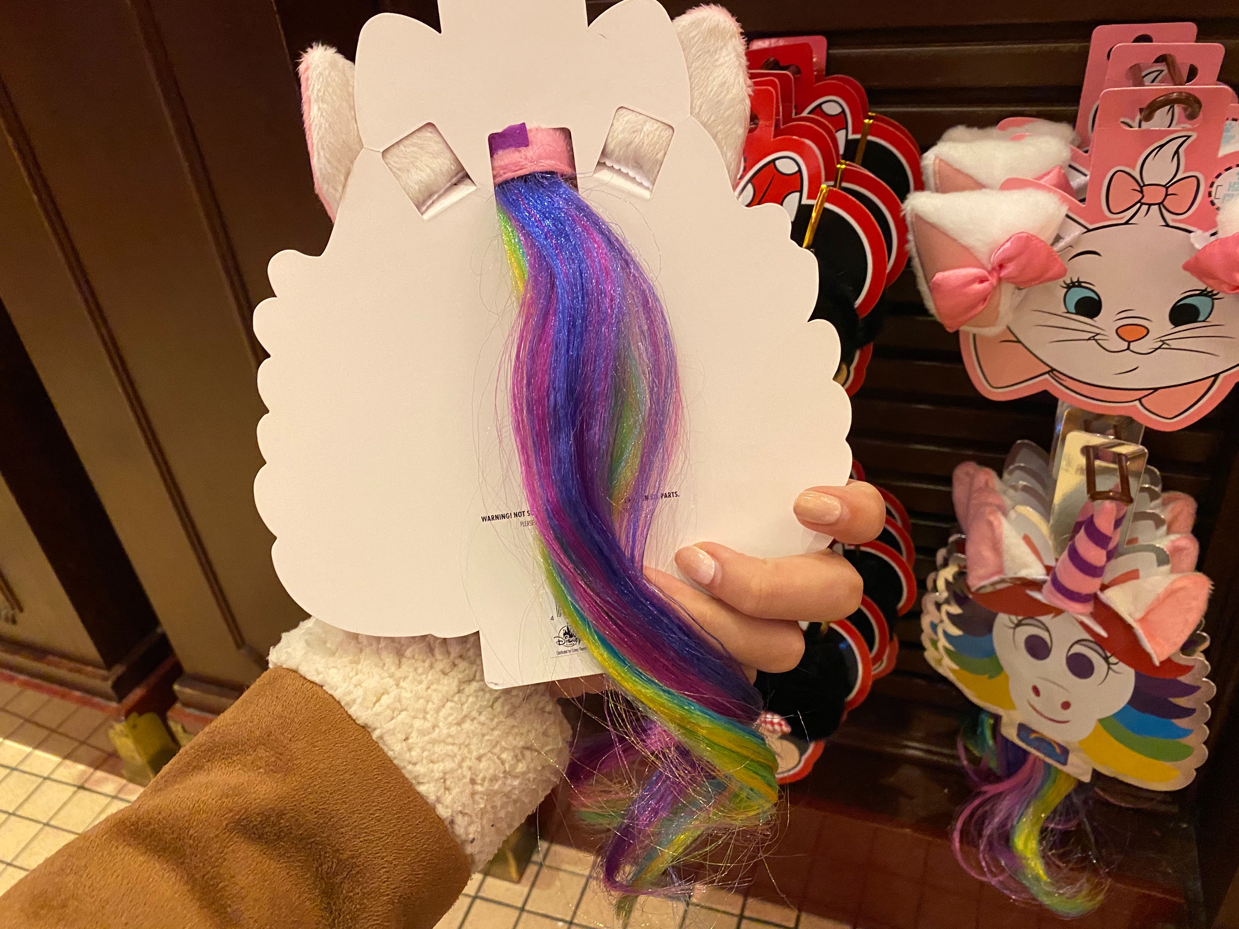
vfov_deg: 53.1
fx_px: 931
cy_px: 464
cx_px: 620
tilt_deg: -33.7
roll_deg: +7.0
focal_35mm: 26
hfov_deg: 67.3
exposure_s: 1/60
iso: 500
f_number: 1.8
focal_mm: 4.25
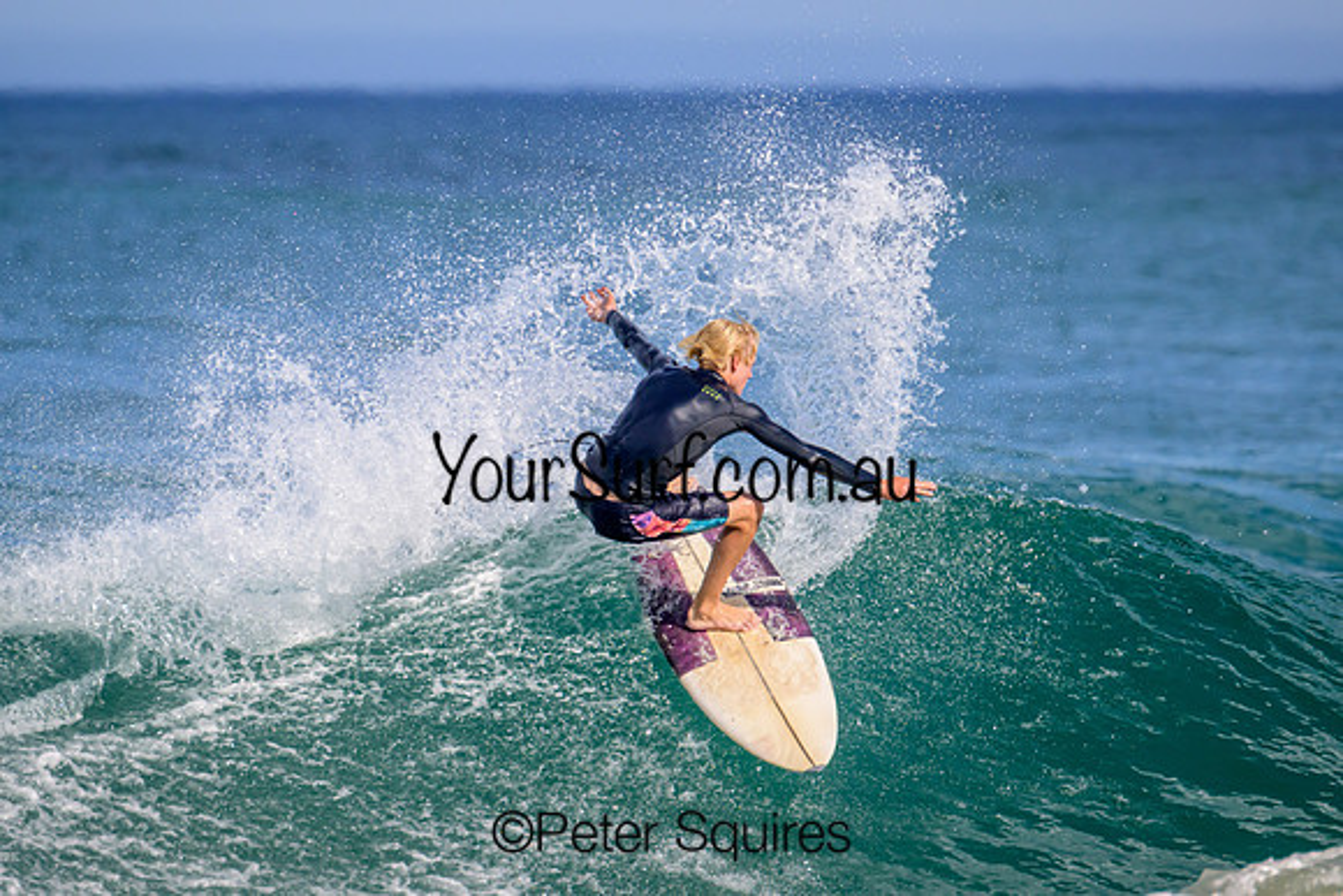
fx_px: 30041
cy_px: 412
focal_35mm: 805
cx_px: 640
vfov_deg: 1.7
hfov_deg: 2.6
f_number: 11
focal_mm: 720
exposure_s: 1/2000
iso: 900
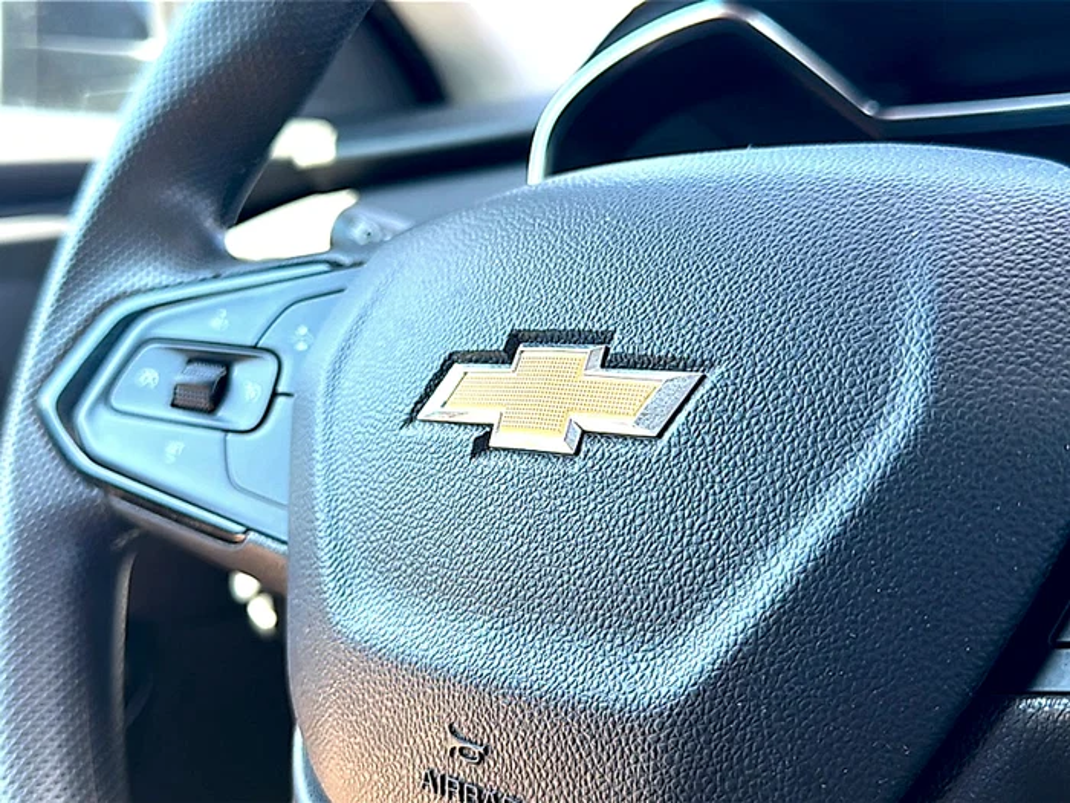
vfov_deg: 42.9
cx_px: 535
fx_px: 1020
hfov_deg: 55.4
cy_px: 402
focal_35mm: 33
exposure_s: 1/145
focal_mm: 6.86
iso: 80
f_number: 1.78
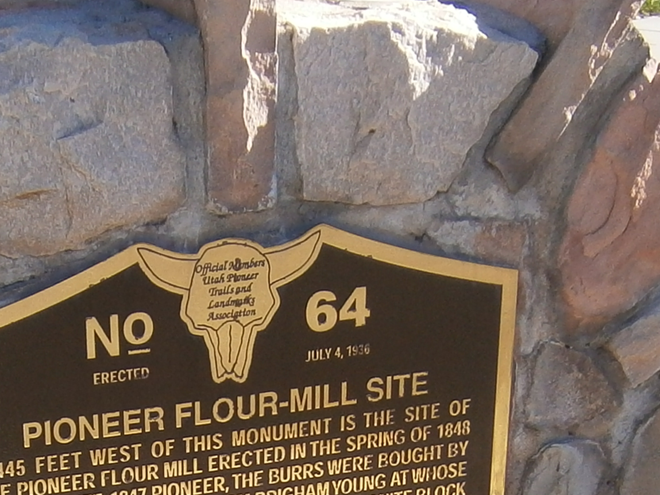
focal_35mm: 97
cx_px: 163
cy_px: 817
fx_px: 1850
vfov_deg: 14.0
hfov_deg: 20.1
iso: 80
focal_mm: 4.7
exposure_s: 1/500
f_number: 2.8
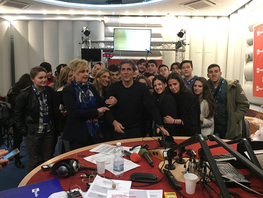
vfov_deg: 48.2
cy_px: 99
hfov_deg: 61.7
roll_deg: -1.8
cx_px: 132
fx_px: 220
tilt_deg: -4.0
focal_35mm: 29
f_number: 2.2
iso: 250
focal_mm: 4.15
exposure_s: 1/33
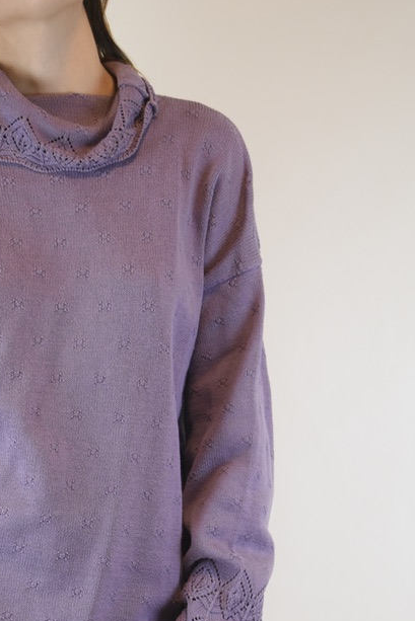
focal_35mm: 101
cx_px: 68
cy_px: 529
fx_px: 1745
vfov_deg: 19.9
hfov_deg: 13.5
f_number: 4.8
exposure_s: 1/60
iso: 400
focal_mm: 38
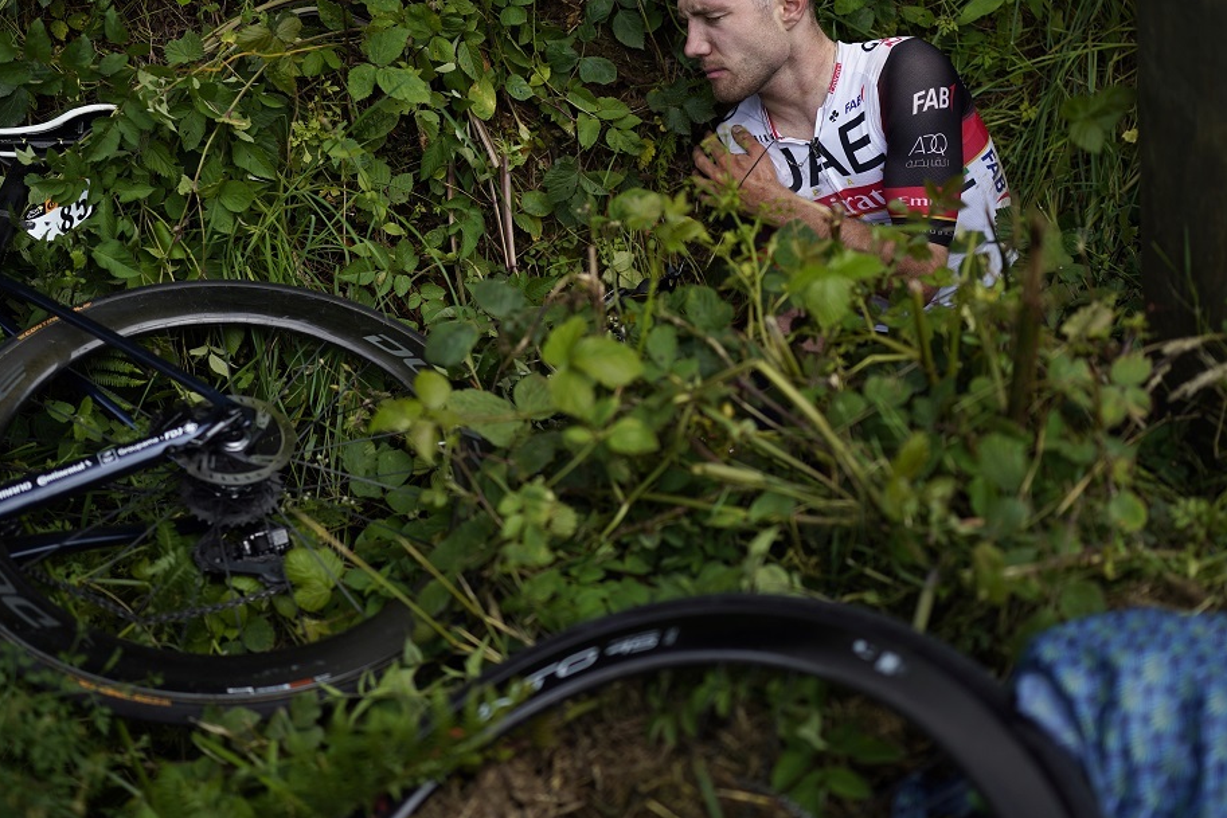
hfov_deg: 42.7
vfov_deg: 29.1
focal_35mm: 46
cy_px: 294
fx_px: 1568
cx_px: 563
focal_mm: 35
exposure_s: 1/4000
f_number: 1.4
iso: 100
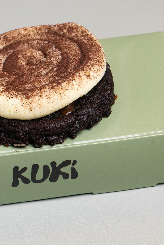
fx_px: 1291
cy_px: 120
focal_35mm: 189
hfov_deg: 7.3
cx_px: 31
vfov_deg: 10.9
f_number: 8
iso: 800
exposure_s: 1/200
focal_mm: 92
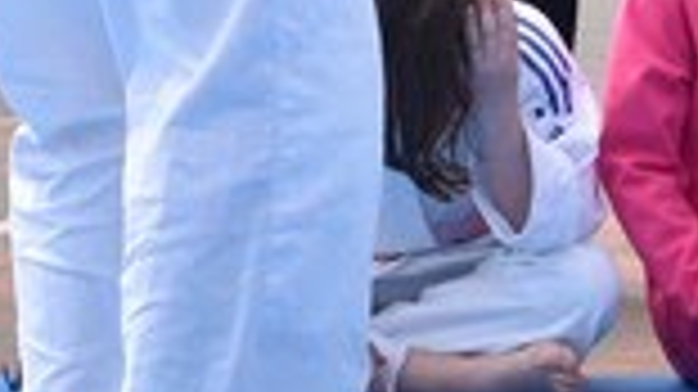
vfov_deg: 2.3
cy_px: 43
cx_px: -851
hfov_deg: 4.1
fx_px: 9582
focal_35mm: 518
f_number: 5
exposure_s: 1/500
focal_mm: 50
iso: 100
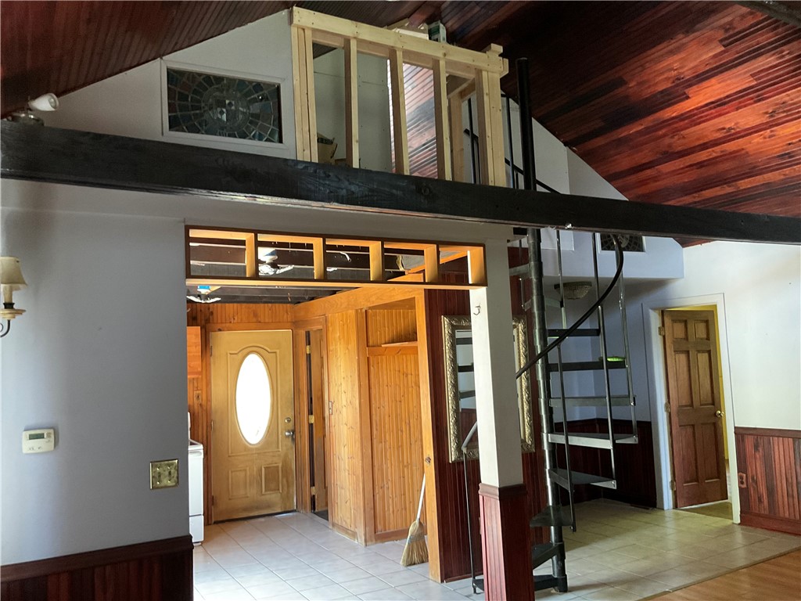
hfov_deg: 61.7
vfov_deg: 48.2
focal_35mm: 29
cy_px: 300
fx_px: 671
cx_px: 400
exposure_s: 1/40
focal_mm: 3
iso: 250
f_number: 1.8
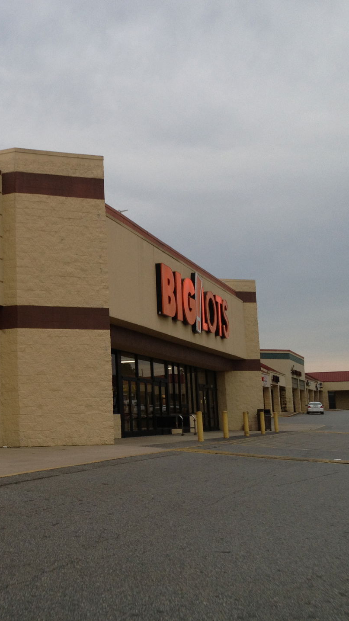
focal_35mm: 51
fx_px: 840
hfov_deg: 22.9
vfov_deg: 40.6
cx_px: 32
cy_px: 311
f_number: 2.4
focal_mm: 4.28
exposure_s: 1/135
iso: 64
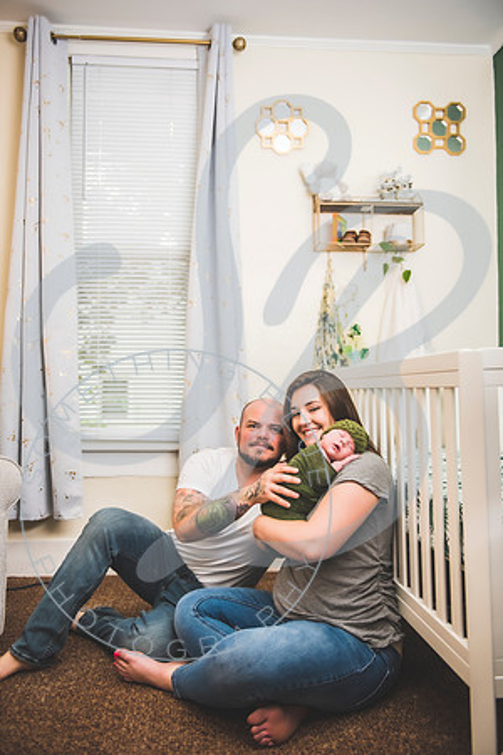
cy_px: 378
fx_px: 671
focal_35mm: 32
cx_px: 252
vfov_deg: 58.7
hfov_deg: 41.1
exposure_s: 1/160
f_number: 2.8
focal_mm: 32
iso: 640
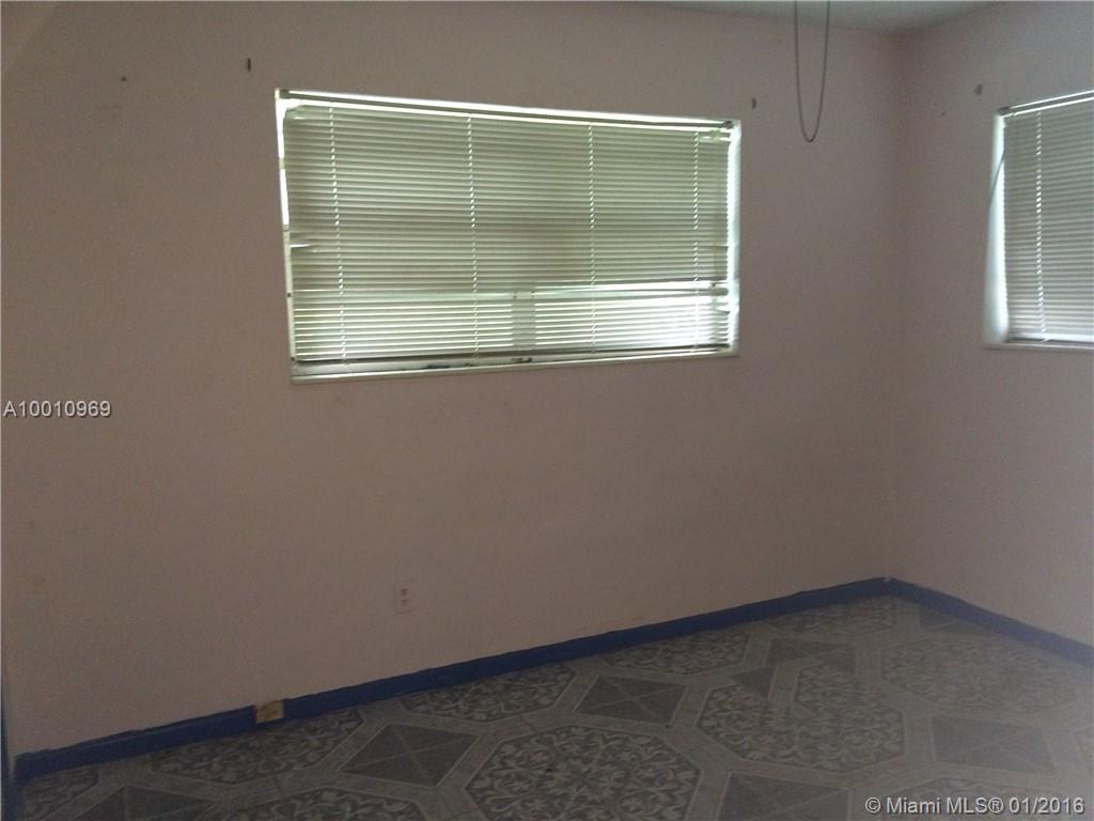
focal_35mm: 29
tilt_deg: -8.2
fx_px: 917
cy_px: 410
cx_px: 547
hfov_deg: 61.7
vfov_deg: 48.2
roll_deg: +2.1
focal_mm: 4.15
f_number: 2.2
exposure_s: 1/30
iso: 250
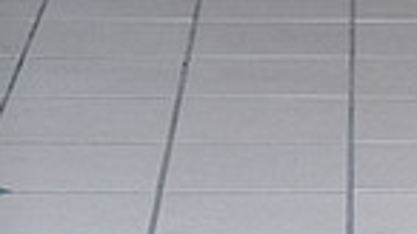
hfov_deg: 6.7
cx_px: 311
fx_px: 3559
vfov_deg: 3.7
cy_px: -365
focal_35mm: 322
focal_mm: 100
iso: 1250
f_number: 5.6
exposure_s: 1/160
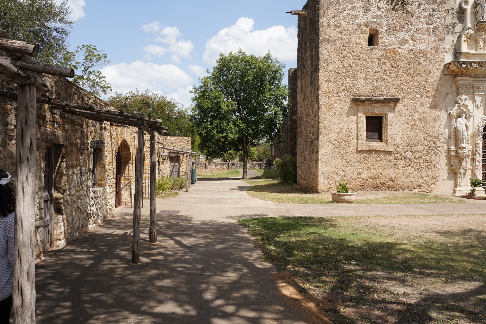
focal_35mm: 34
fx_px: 459
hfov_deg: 55.8
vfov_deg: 38.9
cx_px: 243
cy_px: 162
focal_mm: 34
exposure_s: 1/100
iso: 100
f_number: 13
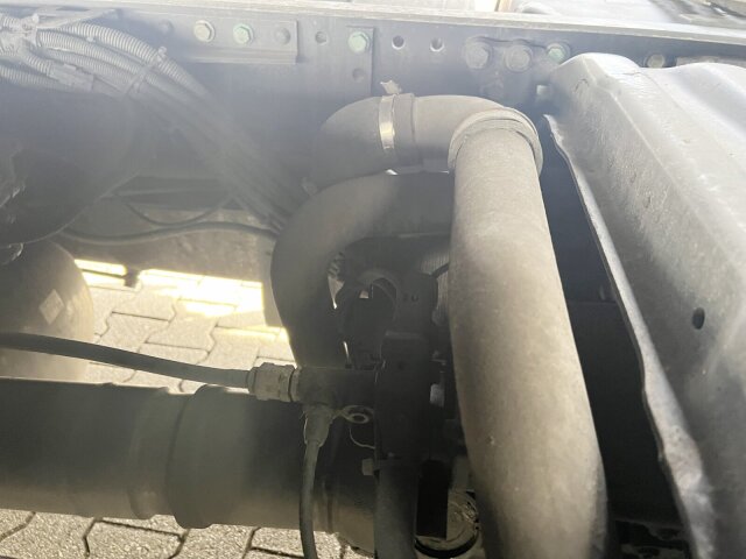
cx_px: 373
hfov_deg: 67.3
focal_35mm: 26
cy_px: 280
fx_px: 560
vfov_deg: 53.1
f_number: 1.5
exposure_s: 1/58
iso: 500
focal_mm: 5.7
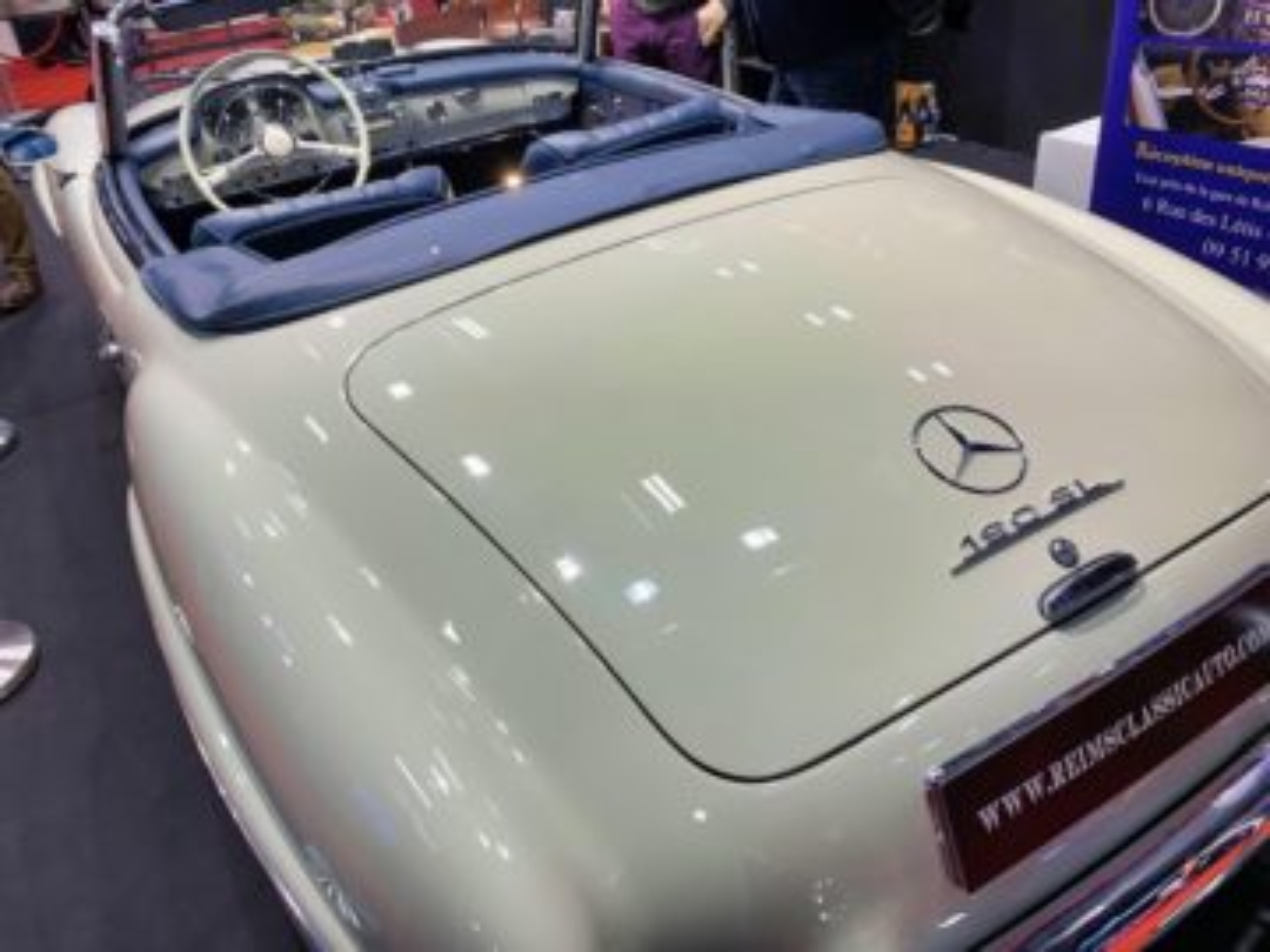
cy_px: 476
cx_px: 635
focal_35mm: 26
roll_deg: +6.5
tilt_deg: -31.5
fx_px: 954
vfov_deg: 53.1
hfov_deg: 67.3
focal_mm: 4.25
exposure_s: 1/100
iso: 40
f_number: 1.8
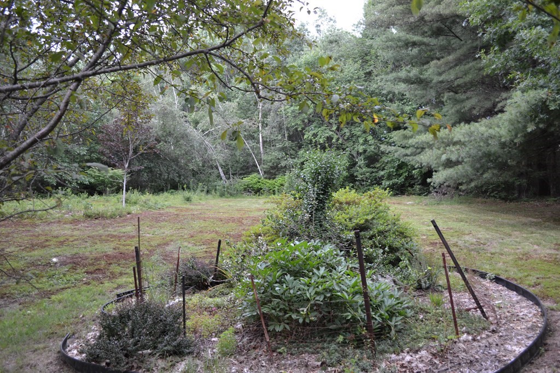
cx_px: 280
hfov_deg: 67.4
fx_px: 420
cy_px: 186
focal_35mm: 27
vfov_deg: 47.9
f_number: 3.5
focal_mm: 18
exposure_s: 1/50
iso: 400
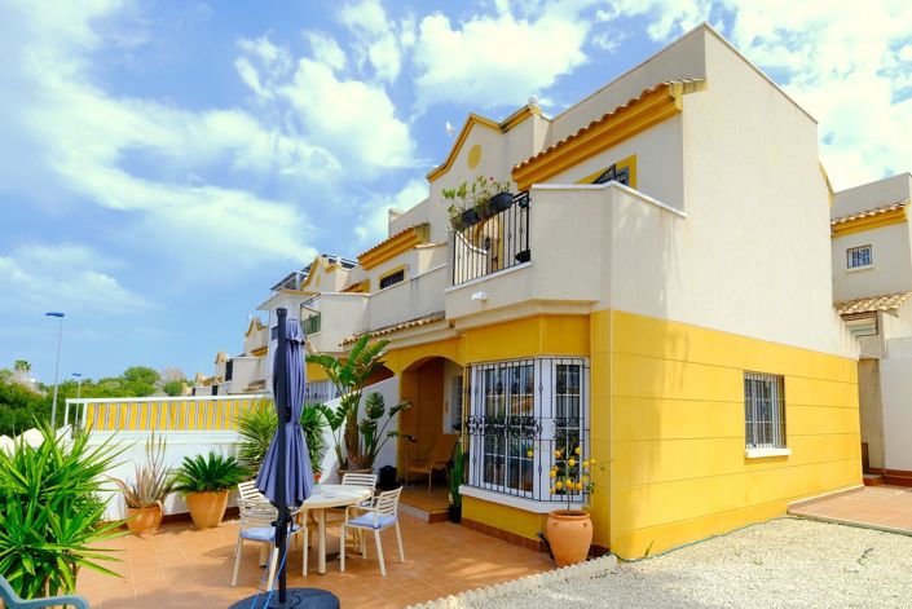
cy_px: 304
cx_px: 456
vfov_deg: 77.4
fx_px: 380
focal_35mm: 15
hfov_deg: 100.4
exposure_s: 1/125
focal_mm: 10
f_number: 13
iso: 200
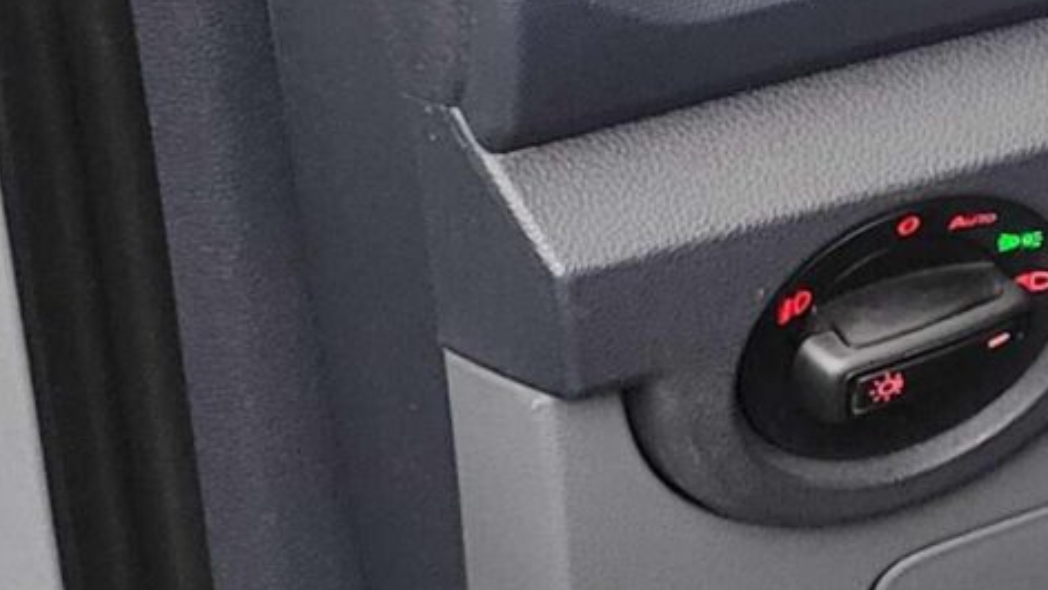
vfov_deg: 7.8
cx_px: 2739
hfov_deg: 11.1
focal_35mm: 154
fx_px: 4280
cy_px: 9
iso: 320
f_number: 1.8
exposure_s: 1/50
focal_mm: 5.4
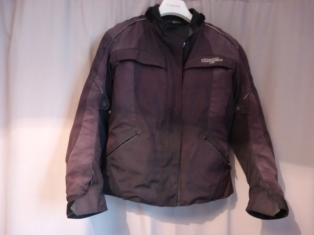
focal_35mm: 27
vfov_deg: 51.4
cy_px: 118
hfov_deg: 65.3
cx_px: 157
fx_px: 245
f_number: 1.8
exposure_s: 1/14.3
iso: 800
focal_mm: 4
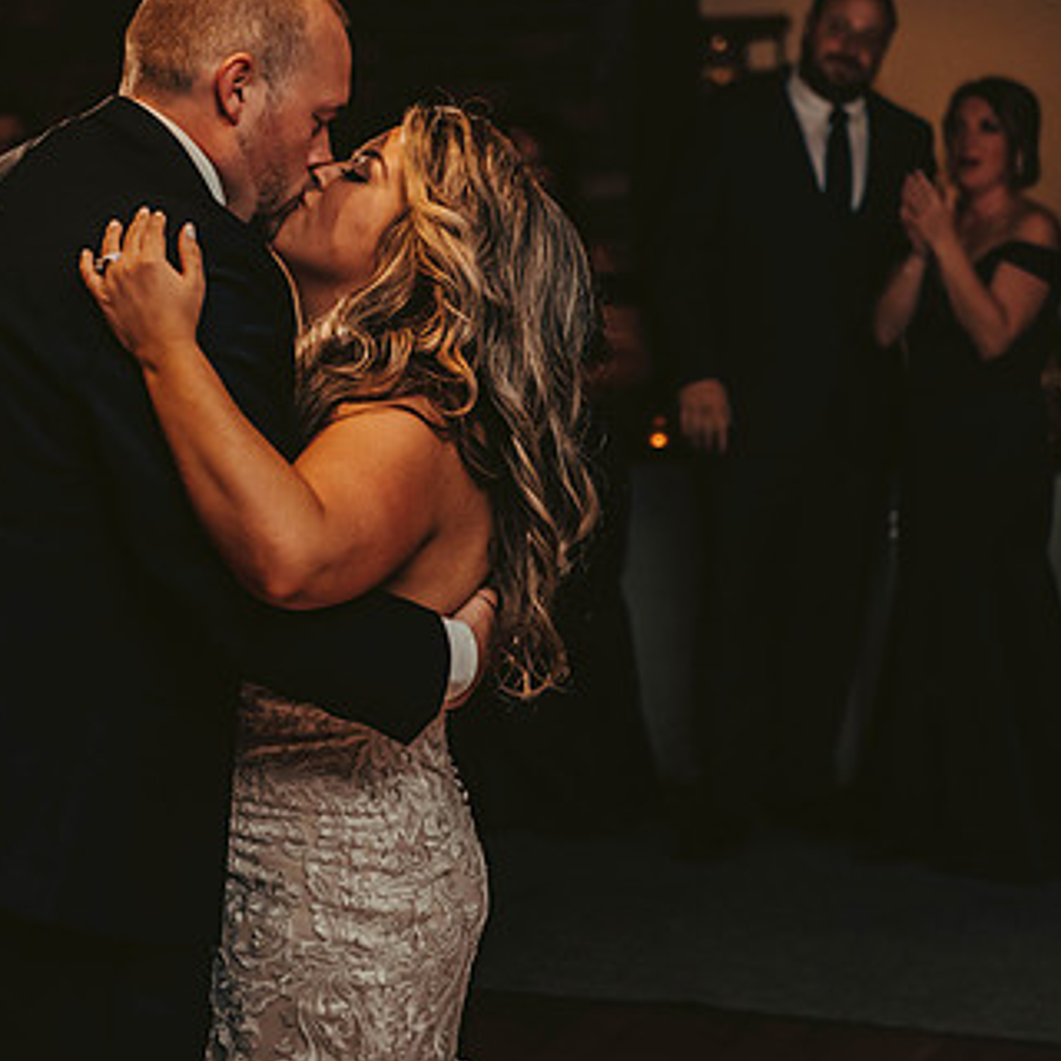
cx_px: 385
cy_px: 463
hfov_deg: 16.1
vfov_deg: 16.1
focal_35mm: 108
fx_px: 3745
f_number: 3.2
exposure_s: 1/200
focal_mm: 70
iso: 2000
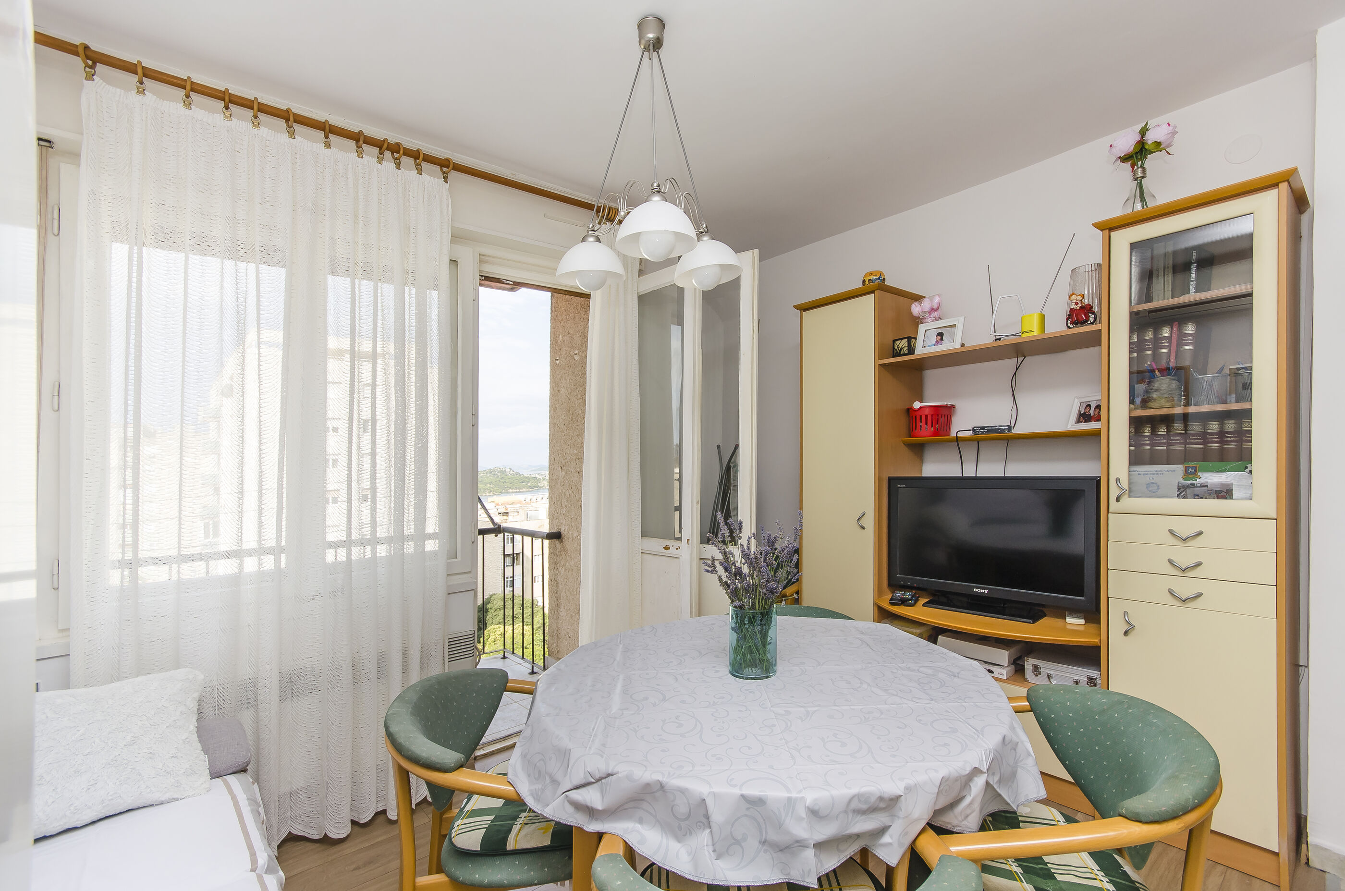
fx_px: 559
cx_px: 672
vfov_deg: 77.1
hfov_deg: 100.5
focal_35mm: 15
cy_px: 446
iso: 100
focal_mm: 10
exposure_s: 1/100
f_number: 8
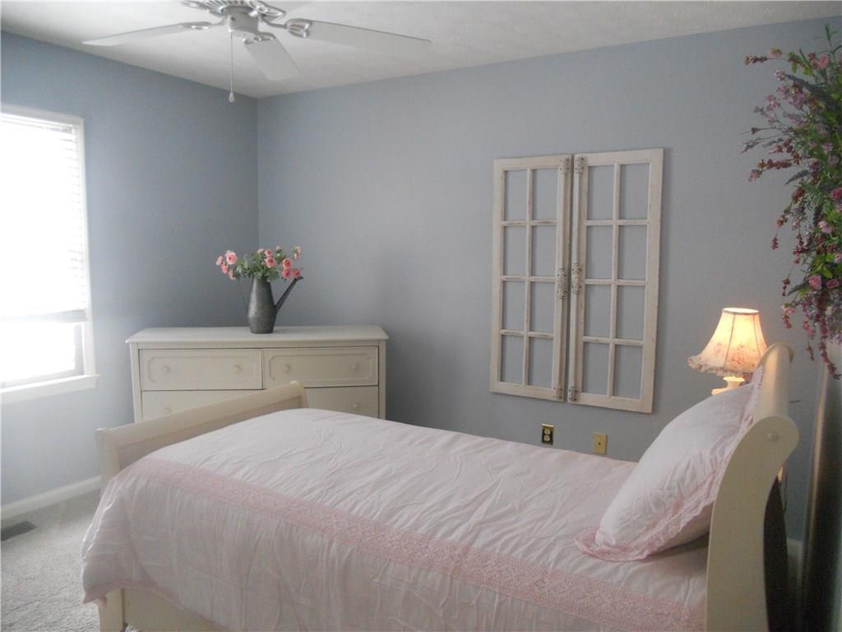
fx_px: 657
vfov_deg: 51.4
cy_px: 316
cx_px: 421
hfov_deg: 65.3
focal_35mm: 27
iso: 400
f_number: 3.2
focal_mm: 4.9
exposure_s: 1/50
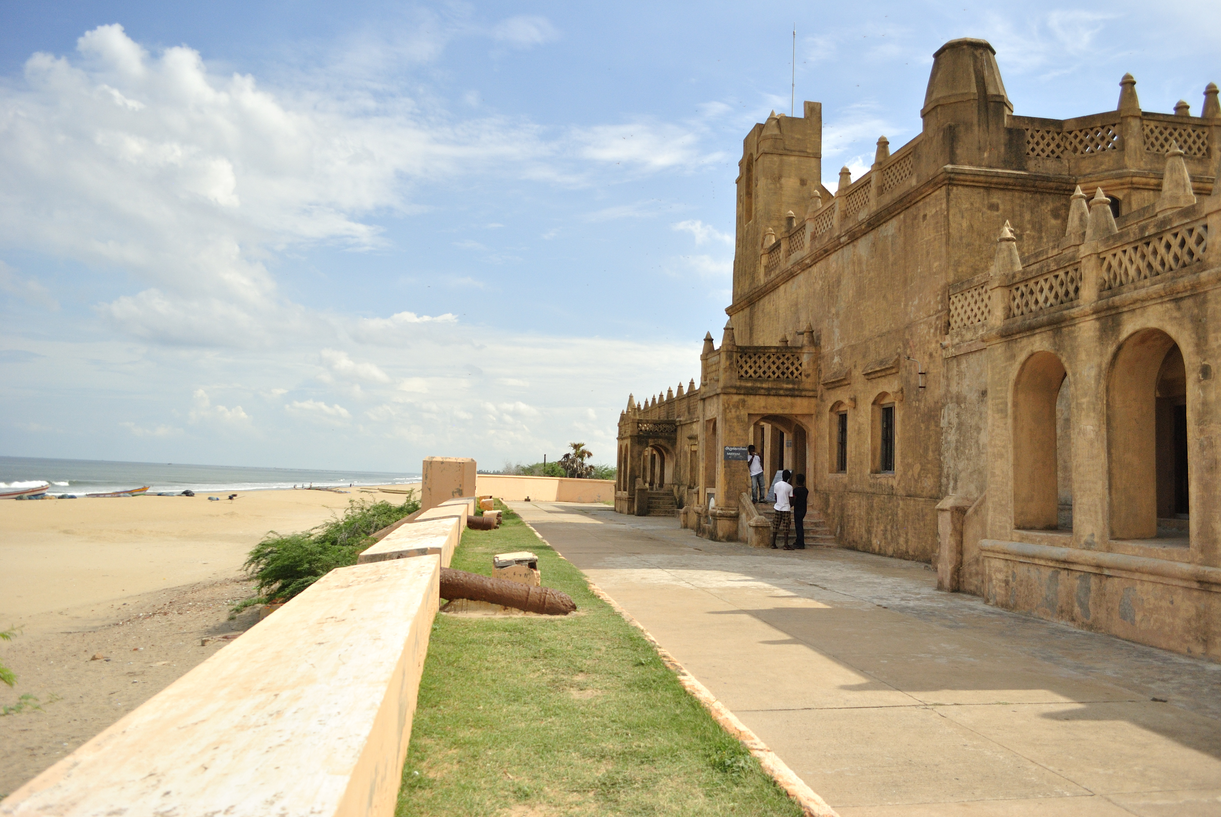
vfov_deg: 48.0
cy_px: 408
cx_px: 610
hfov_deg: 67.3
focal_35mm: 27
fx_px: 917
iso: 400
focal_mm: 18
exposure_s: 1/4000
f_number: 4.5
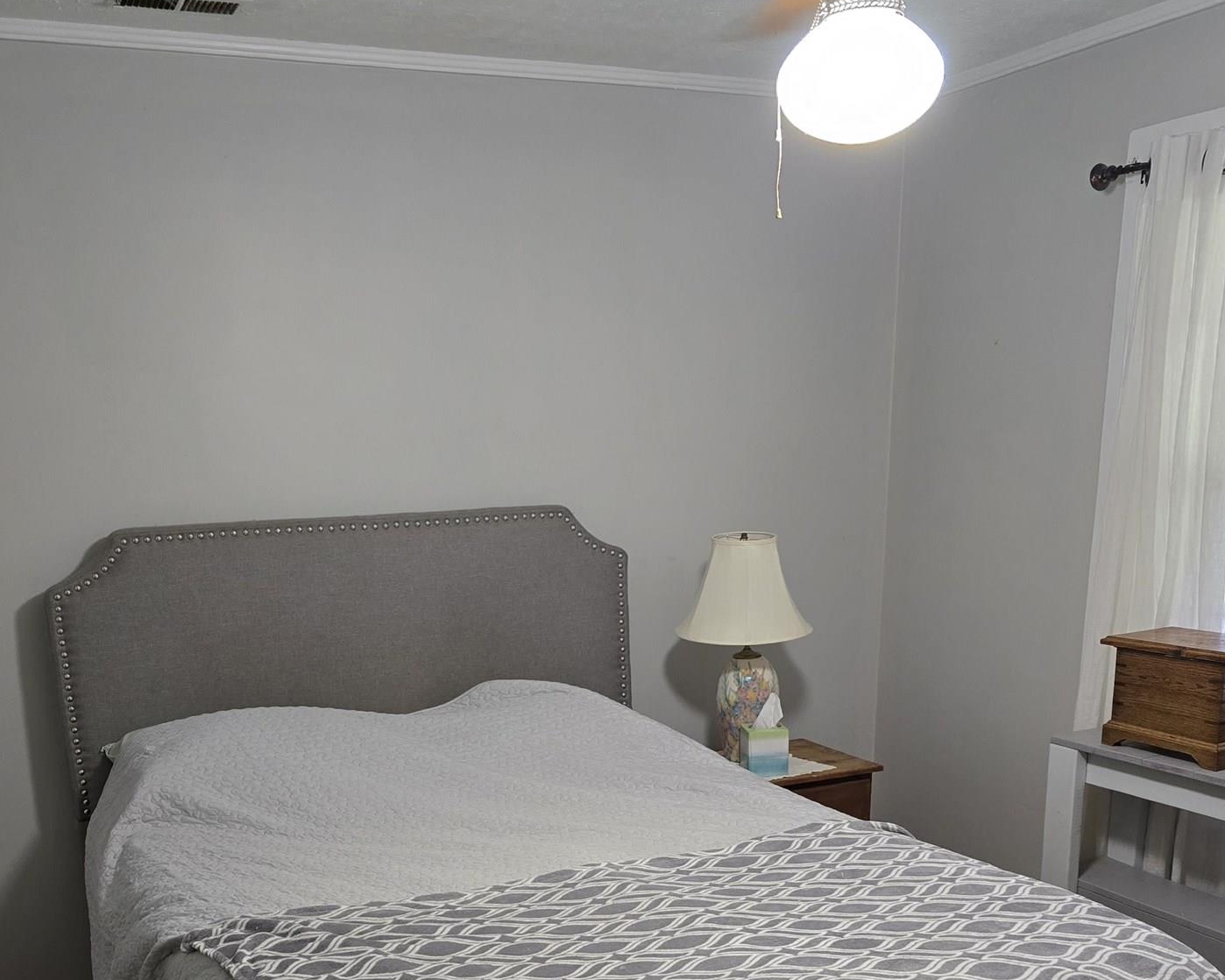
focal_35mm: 37
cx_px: 561
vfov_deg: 38.1
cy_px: 829
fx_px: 1341
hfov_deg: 49.0
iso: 500
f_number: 1.7
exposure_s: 1/60
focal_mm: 6.3
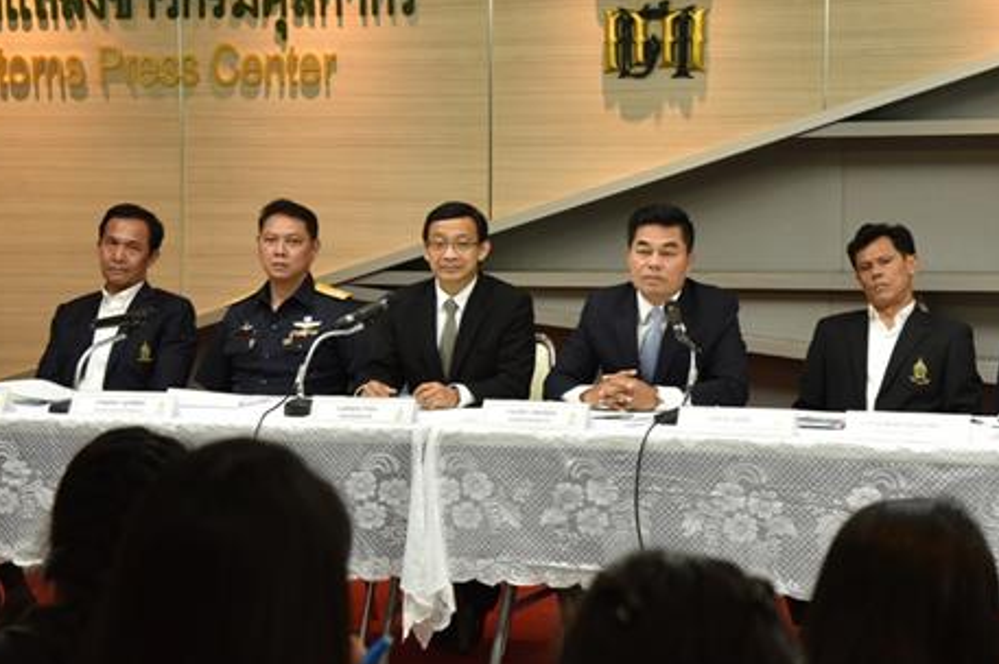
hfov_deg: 22.1
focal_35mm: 92
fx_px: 2551
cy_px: 288
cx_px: 555
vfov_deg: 14.8
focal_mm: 70
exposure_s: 1/80
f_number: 6.3
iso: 2800
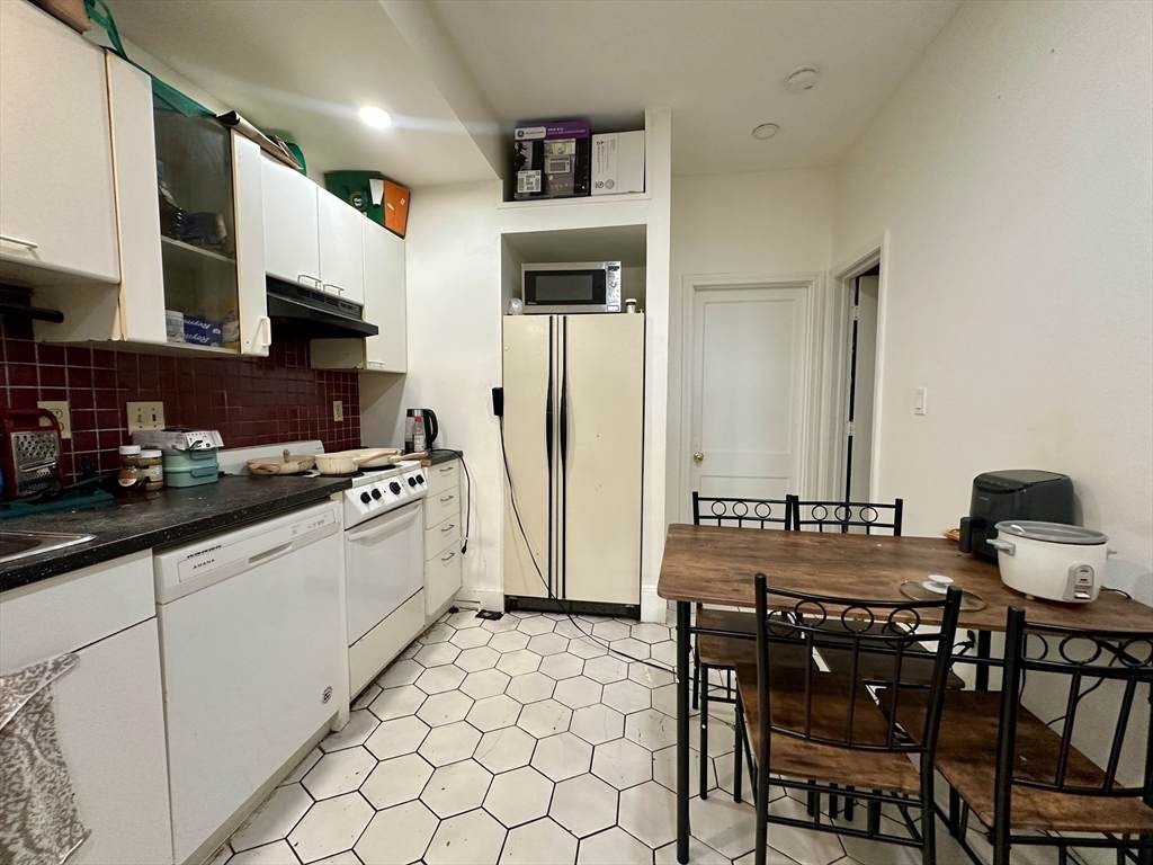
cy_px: 432
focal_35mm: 14
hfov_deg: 102.1
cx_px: 576
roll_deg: +0.1
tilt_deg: -3.6
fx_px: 466
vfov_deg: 85.7
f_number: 2.2
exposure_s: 1/60
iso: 200
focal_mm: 2.22
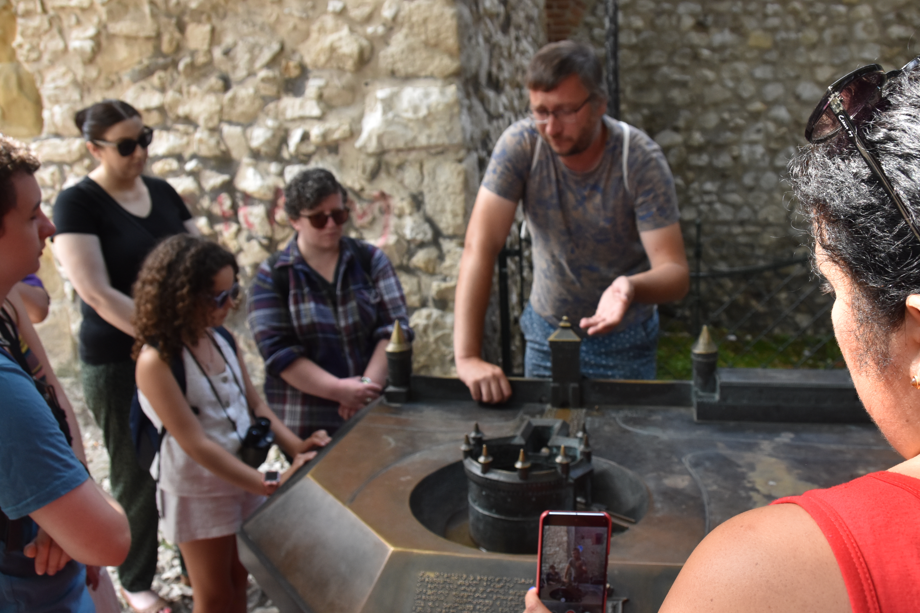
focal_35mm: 31
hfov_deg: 60.1
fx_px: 792
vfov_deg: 42.3
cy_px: 306
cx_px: 518
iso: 800
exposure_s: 1/250
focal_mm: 18
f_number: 5
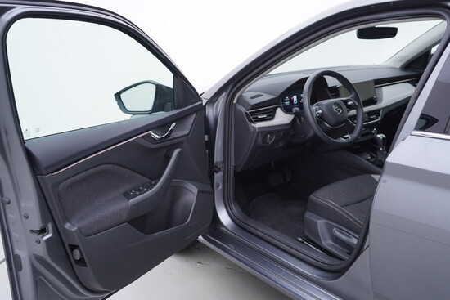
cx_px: 225
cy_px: 150
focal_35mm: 36
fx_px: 450
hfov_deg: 53.1
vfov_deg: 36.9
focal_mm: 24
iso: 125
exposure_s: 1/50
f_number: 3.2
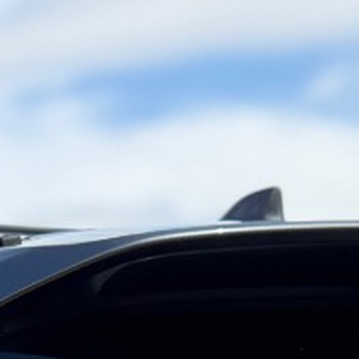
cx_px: 270
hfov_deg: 11.3
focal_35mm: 154
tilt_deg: -10.3
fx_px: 1807
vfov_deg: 9.6
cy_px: 950
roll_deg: +2.4
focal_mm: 6.76
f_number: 1.78
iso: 100
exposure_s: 1/2370
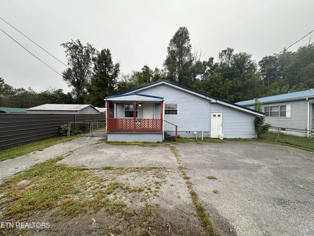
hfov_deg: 102.1
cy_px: 118
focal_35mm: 14
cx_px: 157
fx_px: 127
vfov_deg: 85.7
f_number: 2.2
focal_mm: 2.22
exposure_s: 1/329
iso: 40
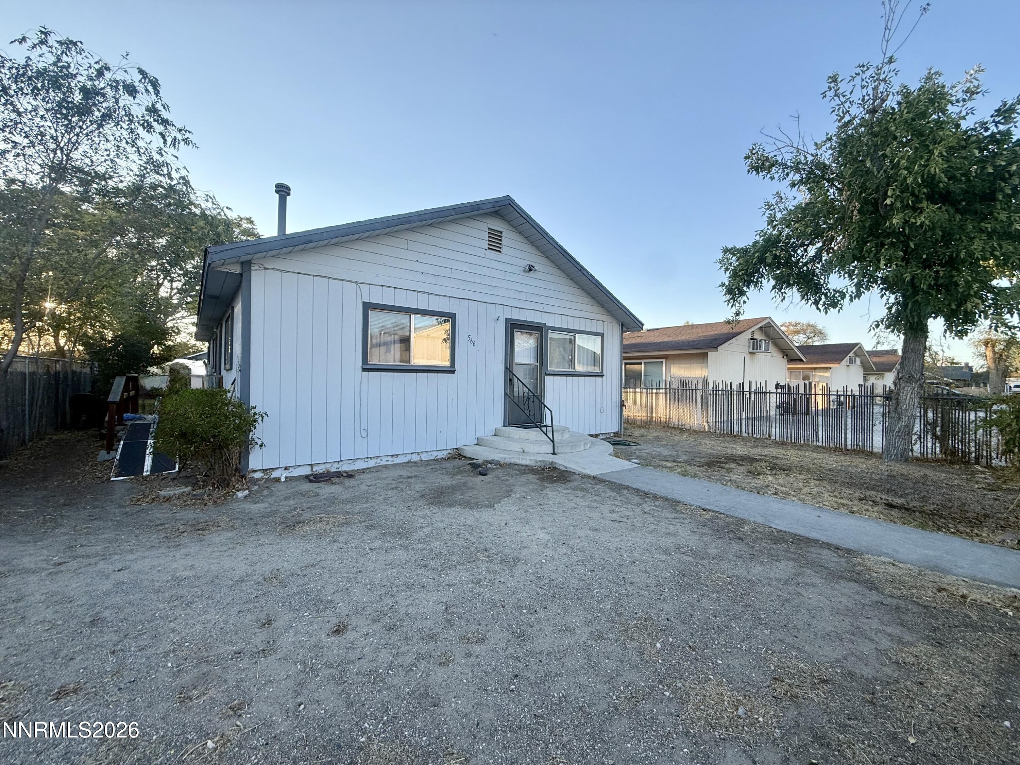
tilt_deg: -3.6
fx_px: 413
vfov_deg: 85.7
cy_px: 382
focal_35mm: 14
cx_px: 510
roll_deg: -2.3
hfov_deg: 102.1
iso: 50
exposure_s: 1/430
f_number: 2.2
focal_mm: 2.22
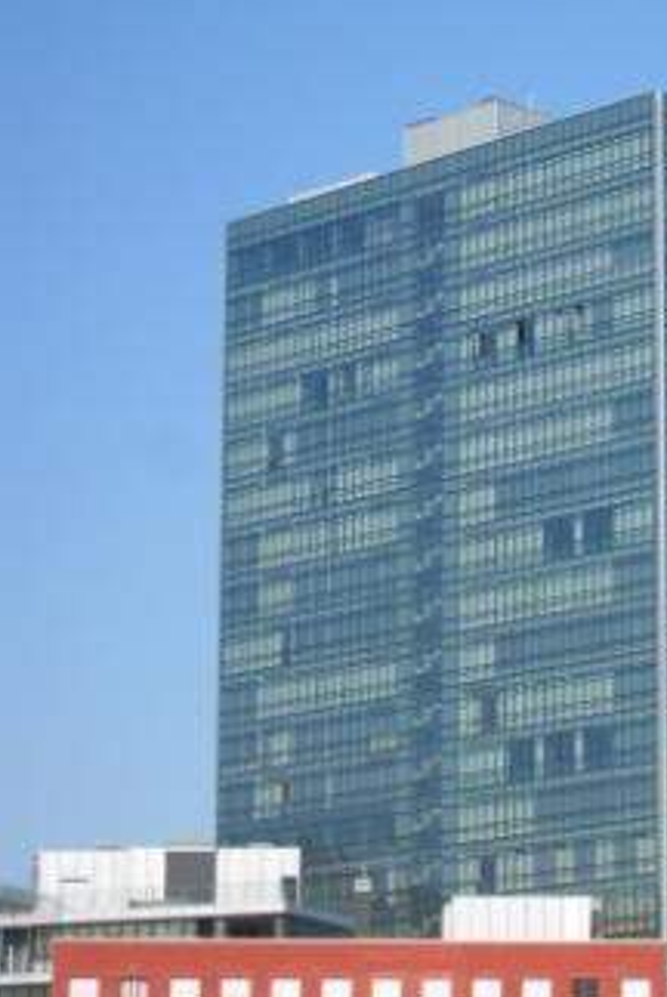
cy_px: 494
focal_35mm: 147
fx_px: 4076
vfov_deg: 14.0
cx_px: 689
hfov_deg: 9.3
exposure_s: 1/350
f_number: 5.2
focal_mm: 18.1
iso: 80
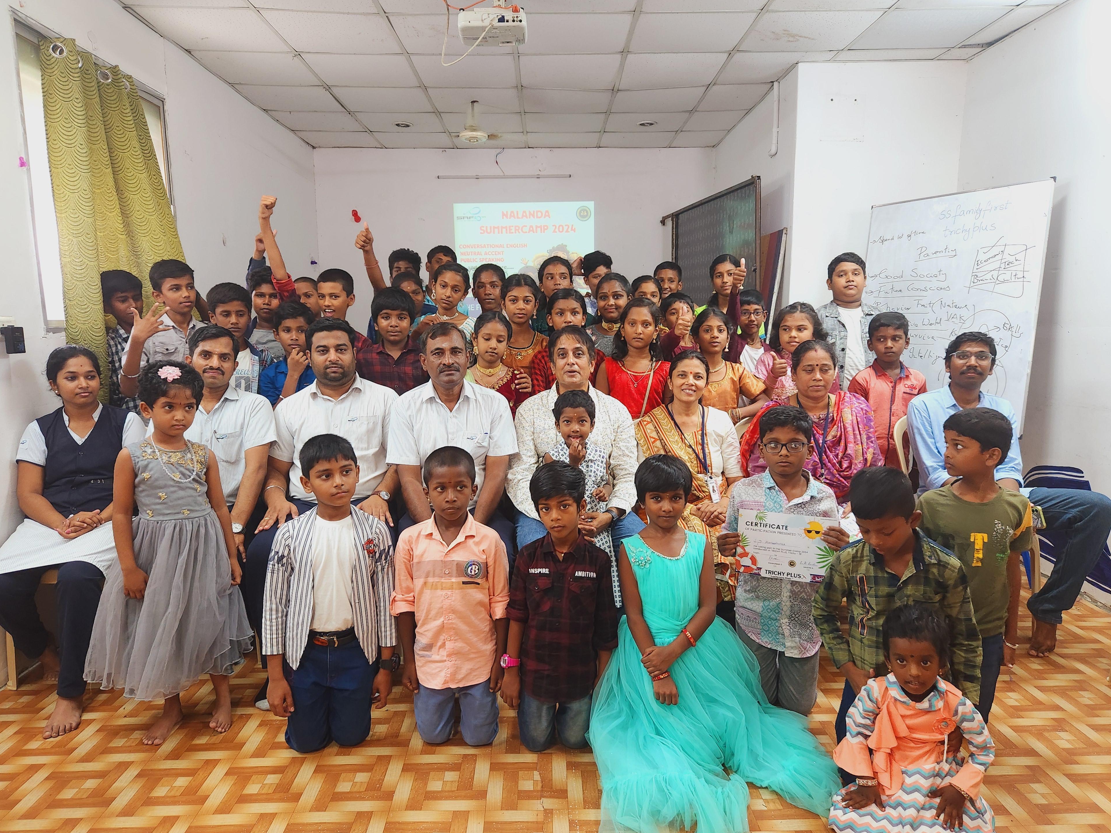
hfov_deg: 71.6
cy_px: 428
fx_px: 770
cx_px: 558
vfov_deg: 56.8
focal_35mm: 24
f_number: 1.8
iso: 320
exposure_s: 1/100
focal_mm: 5.4
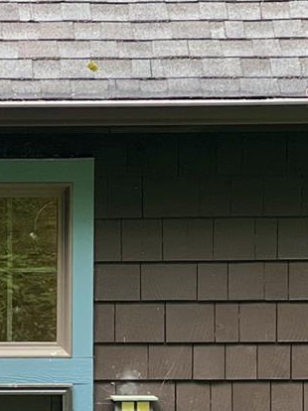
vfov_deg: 6.8
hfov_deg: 5.2
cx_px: -83
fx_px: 3396
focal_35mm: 286
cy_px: 641
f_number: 2.8
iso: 100
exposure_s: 1/121
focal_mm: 9
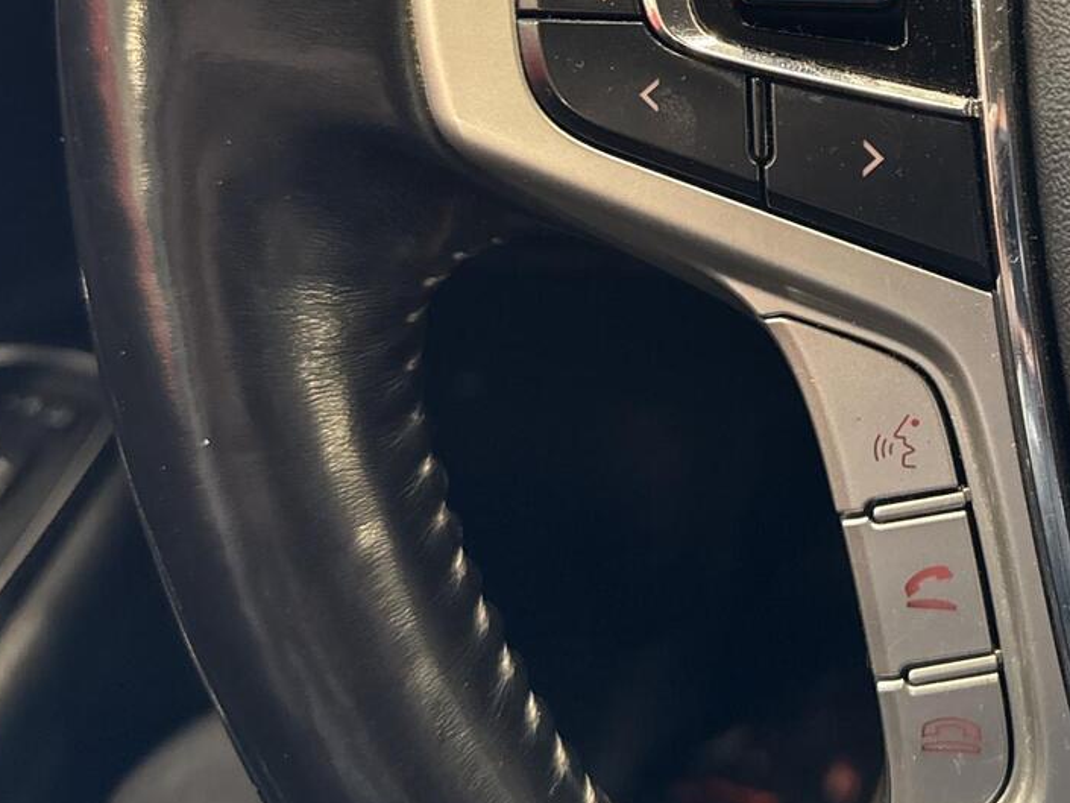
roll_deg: -0.4
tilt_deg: -31.8
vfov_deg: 28.7
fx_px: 1515
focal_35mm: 49
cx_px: 973
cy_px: 103
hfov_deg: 36.4
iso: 640
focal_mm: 6.76
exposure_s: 1/33
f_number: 1.78
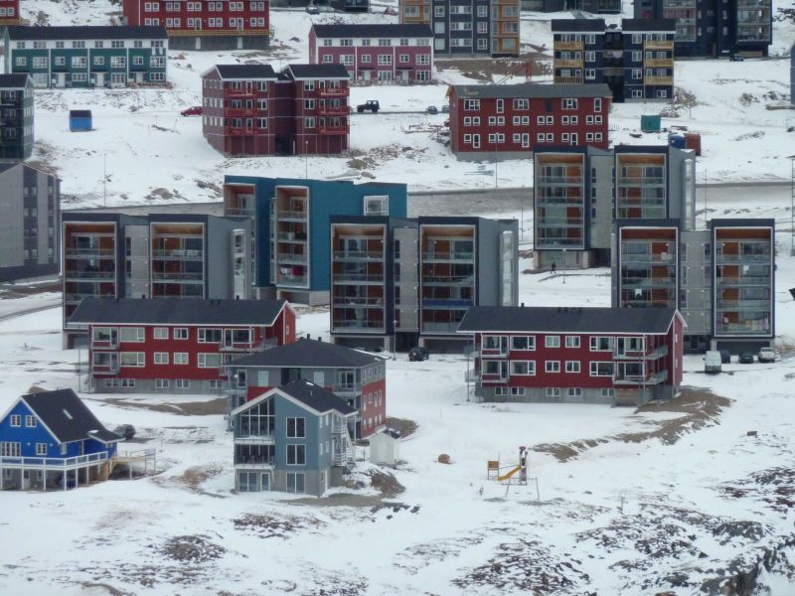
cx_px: 398
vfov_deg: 6.1
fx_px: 5558
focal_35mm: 242
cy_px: 298
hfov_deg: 8.2
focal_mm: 39.7
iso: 320
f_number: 4.7
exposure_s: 1/500
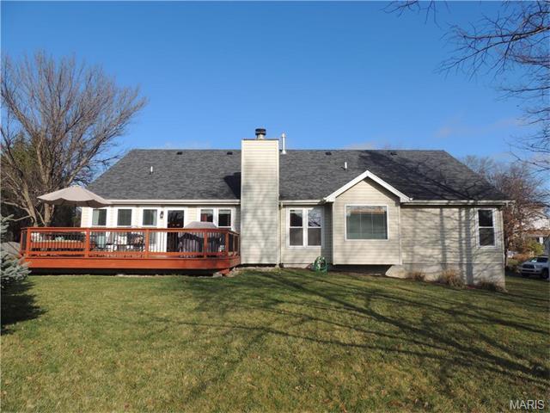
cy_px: 206
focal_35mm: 24
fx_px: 381
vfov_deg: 56.8
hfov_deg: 71.6
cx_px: 275
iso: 100
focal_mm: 4.3
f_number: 3.3
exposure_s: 1/1250
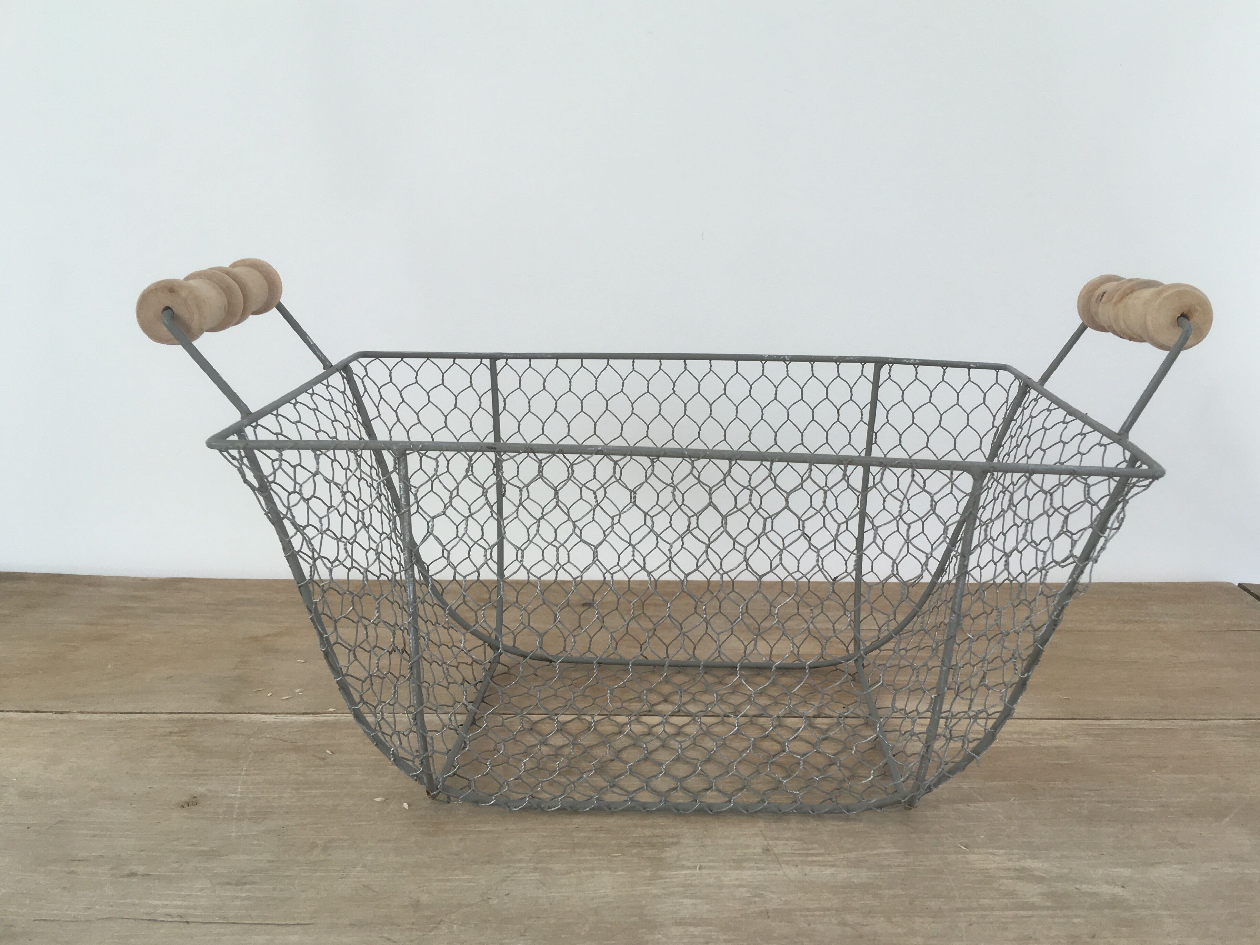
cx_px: 678
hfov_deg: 56.7
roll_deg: -0.5
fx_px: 1165
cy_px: 448
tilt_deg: -10.7
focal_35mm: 32
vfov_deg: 44.2
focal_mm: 4.15
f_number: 2.2
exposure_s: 1/100
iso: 32
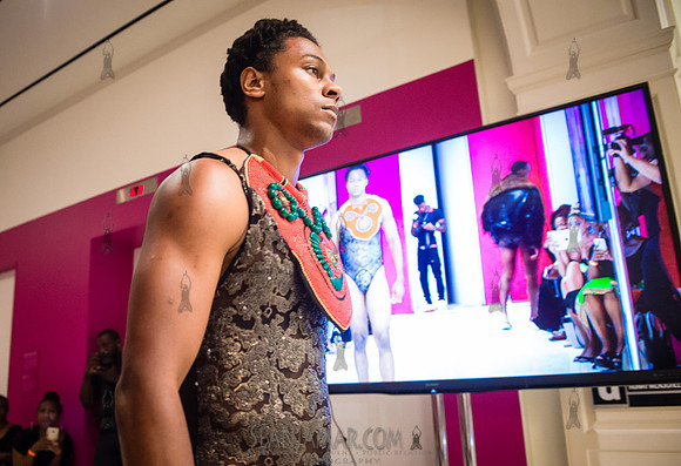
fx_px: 539
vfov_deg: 46.6
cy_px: 270
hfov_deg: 64.0
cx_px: 277
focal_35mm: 28
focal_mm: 24
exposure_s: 1/200
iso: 5000
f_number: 2.8
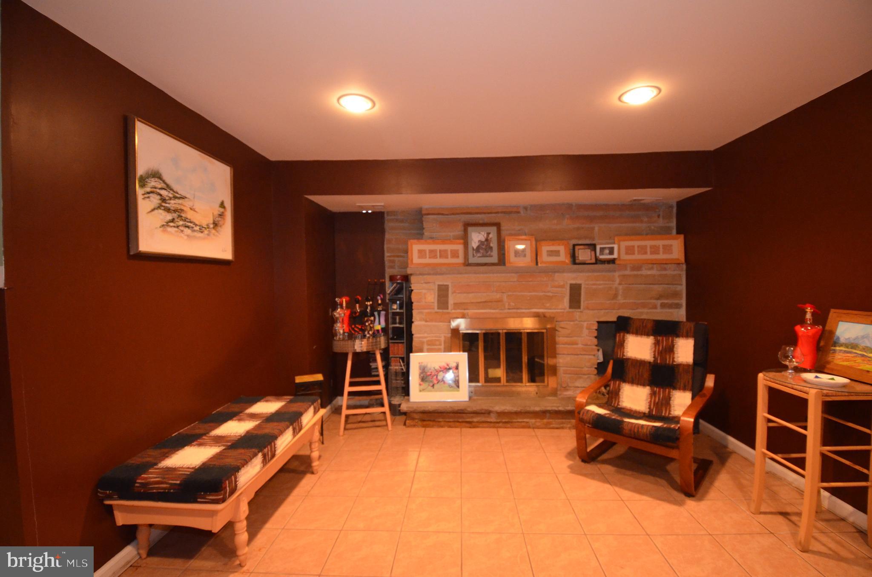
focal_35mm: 15
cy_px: 288
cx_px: 436
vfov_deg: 77.1
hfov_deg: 100.5
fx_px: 363
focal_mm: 10
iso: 2800
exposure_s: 1/60
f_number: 4
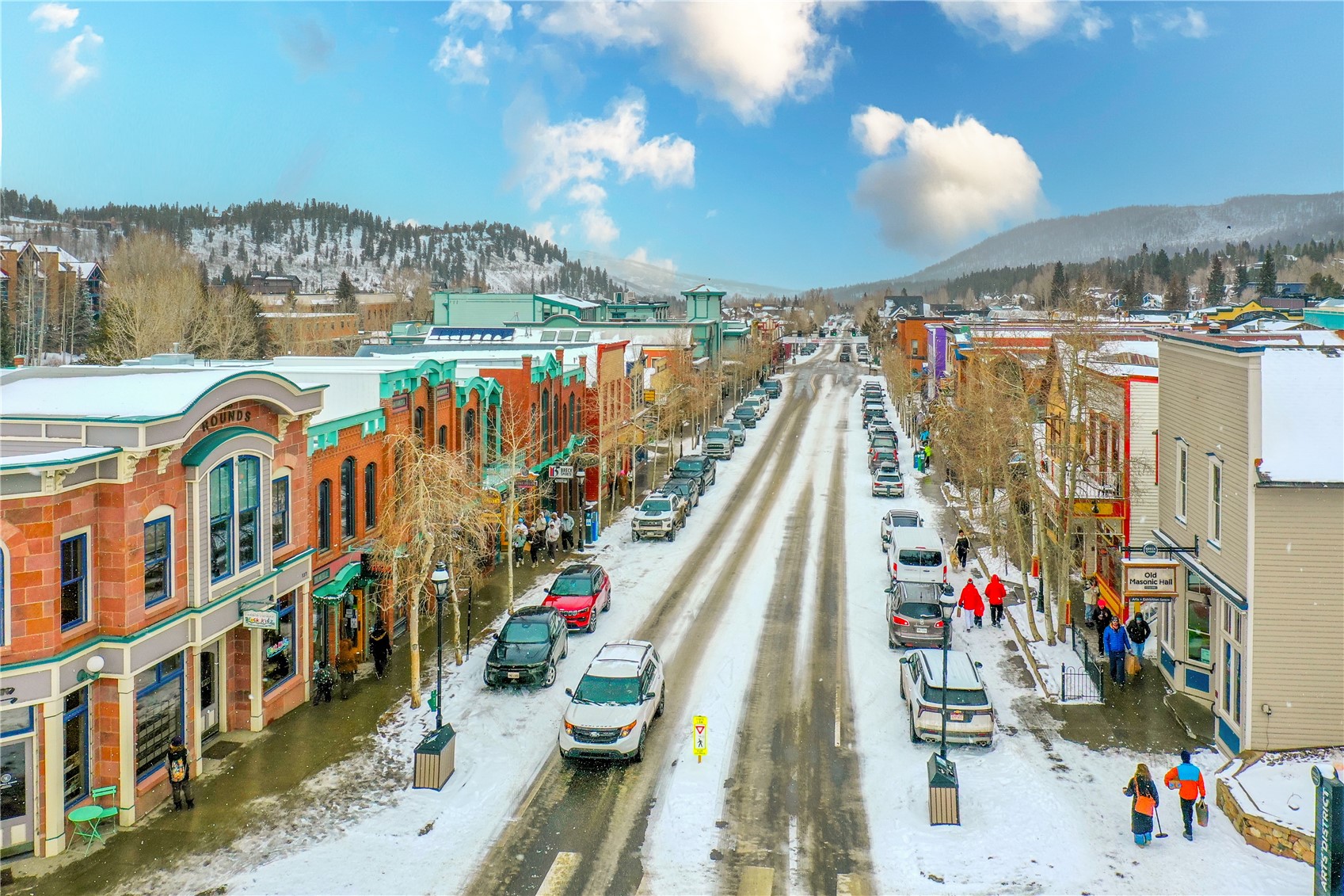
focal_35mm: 28
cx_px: 672
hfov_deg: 65.5
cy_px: 448
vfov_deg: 46.4
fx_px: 1045
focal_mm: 10.26
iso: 100
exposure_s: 1/320
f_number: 5.6
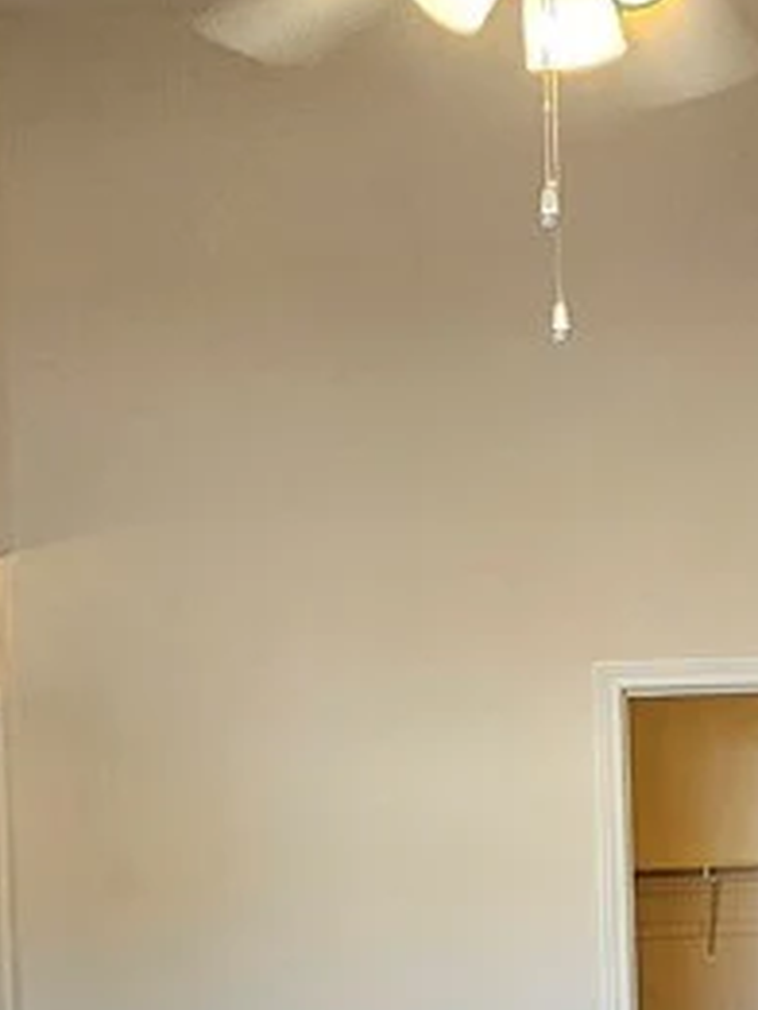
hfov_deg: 28.1
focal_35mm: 51
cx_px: 592
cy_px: 906
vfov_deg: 35.3
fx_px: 1488
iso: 200
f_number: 2.2
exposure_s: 1/101
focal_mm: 2.2
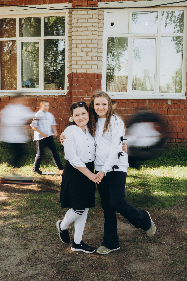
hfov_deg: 31.9
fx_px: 327
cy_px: 140
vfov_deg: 46.4
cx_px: 94
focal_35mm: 42
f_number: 22
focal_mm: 28
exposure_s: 1/13
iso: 400
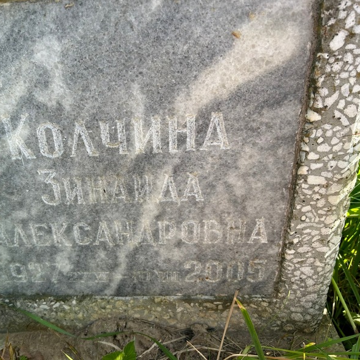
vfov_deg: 52.5
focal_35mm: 31
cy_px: 178
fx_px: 365
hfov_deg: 51.5
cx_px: 118
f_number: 1.5
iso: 50
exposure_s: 1/763
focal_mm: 5.7
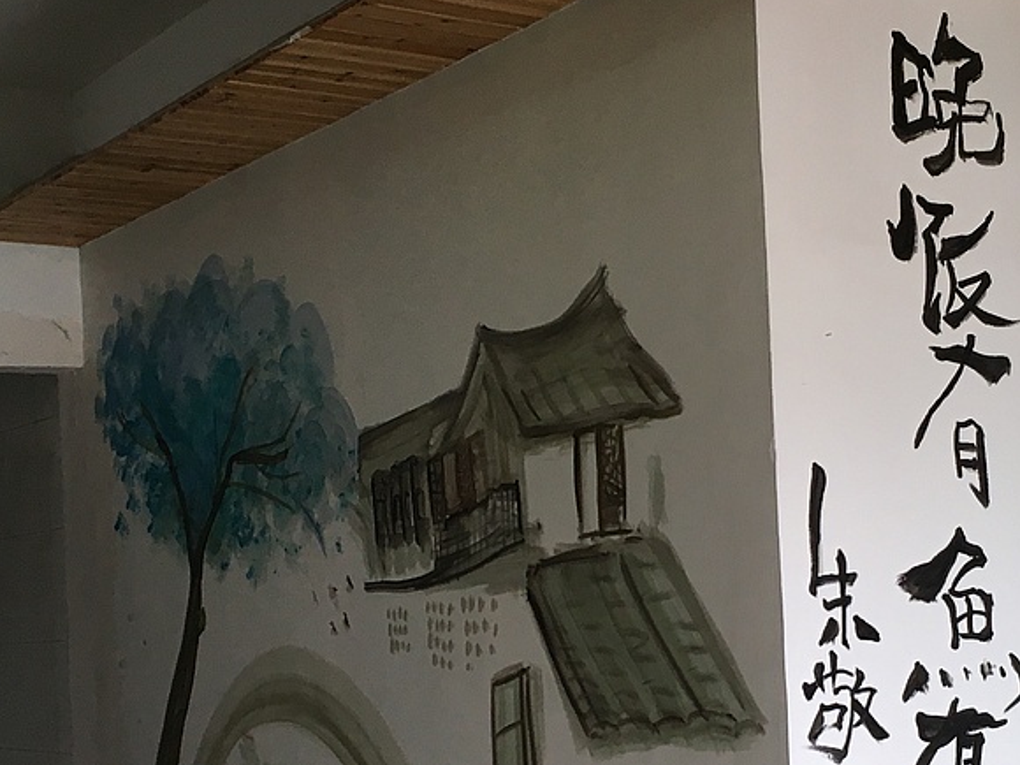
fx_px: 1886
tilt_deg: +2.0
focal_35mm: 64
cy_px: 566
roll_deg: +2.9
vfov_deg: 22.7
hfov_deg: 30.2
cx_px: 563
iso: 32
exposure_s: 1/33
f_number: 2.2
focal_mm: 4.15
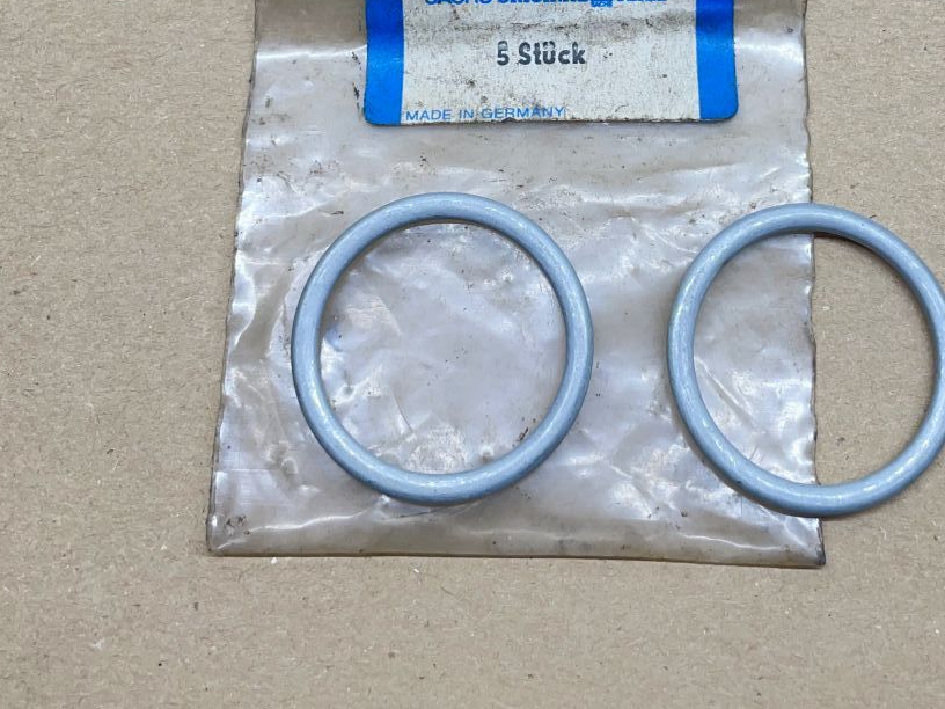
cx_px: 557
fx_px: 1392
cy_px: 35
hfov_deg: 37.4
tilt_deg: -72.3
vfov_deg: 27.3
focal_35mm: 51
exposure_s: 1/100
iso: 64
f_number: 1.6
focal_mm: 4.2
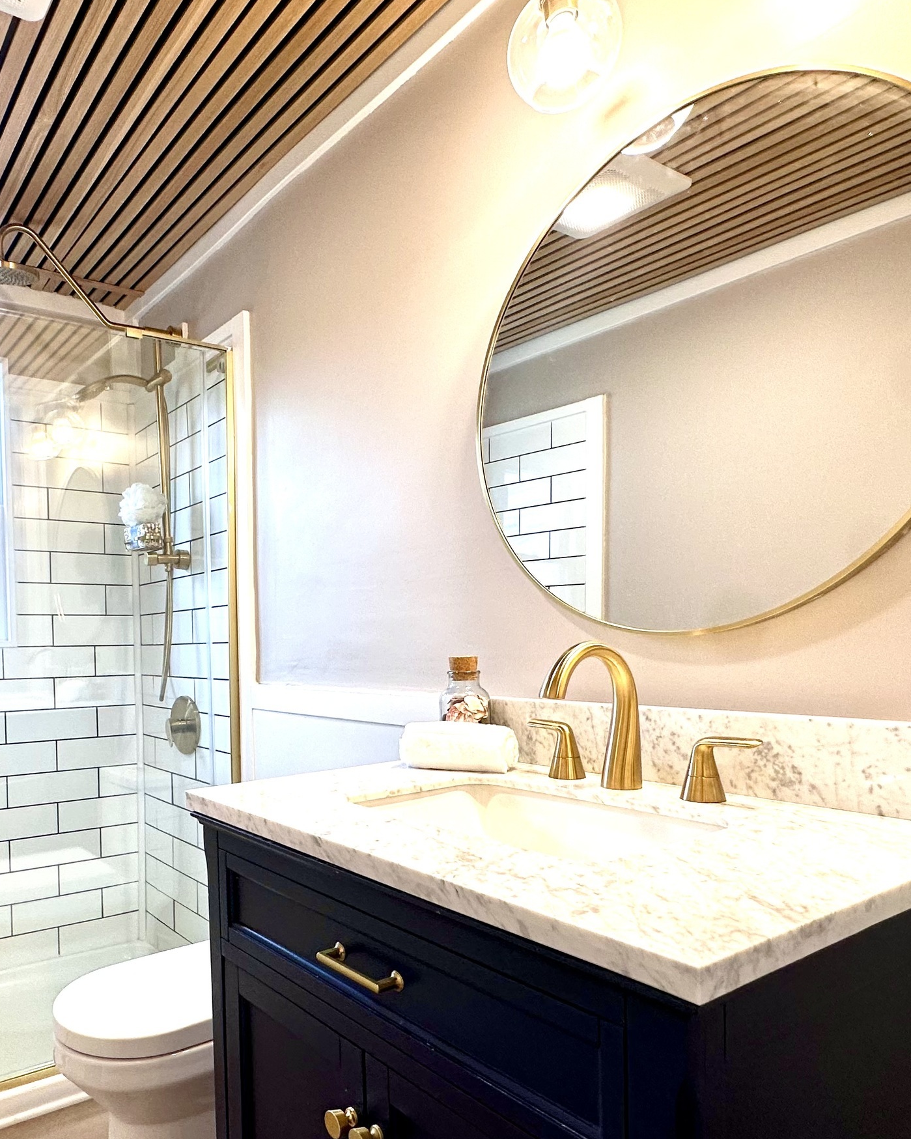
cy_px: 662
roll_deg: +0.1
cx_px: 272
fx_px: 809
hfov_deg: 56.9
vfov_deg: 69.8
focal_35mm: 24
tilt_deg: -2.5
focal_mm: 2.22
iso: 100
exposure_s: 1/120
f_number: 2.2
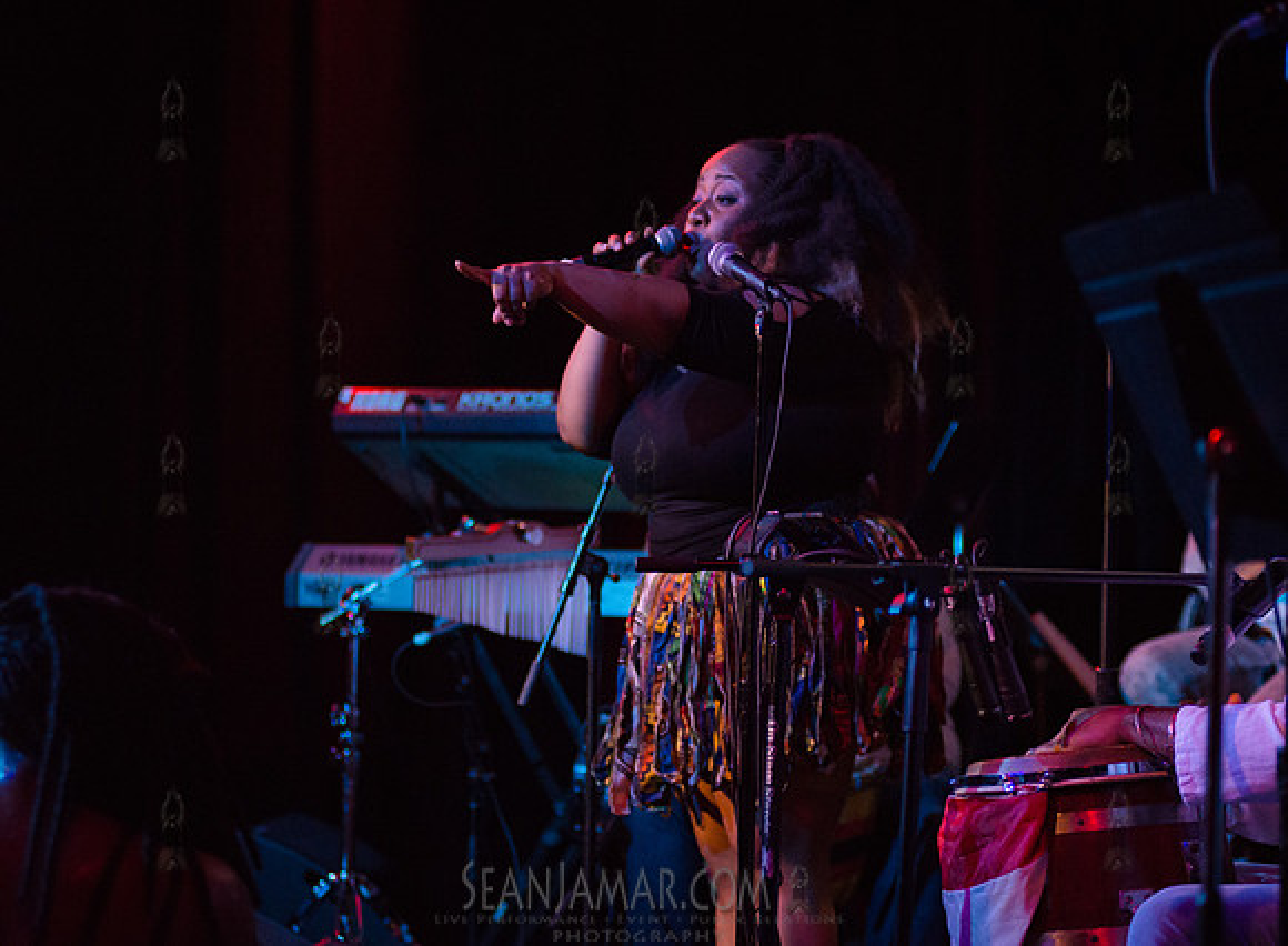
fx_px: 3270
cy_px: 491
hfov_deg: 22.3
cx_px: 736
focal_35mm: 89
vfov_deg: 16.5
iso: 4000
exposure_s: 1/250
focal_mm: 80
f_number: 2.8
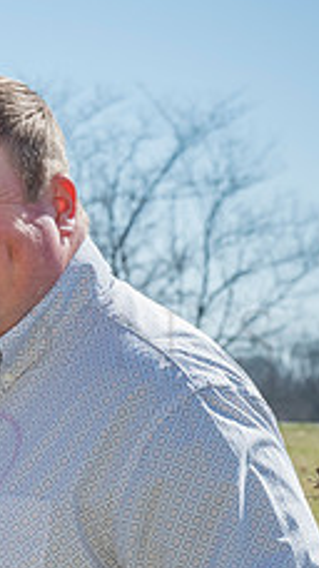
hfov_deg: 6.1
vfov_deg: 10.9
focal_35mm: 197
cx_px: -182
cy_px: 462
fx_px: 2967
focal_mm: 74
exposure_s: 1/640
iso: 400
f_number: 9
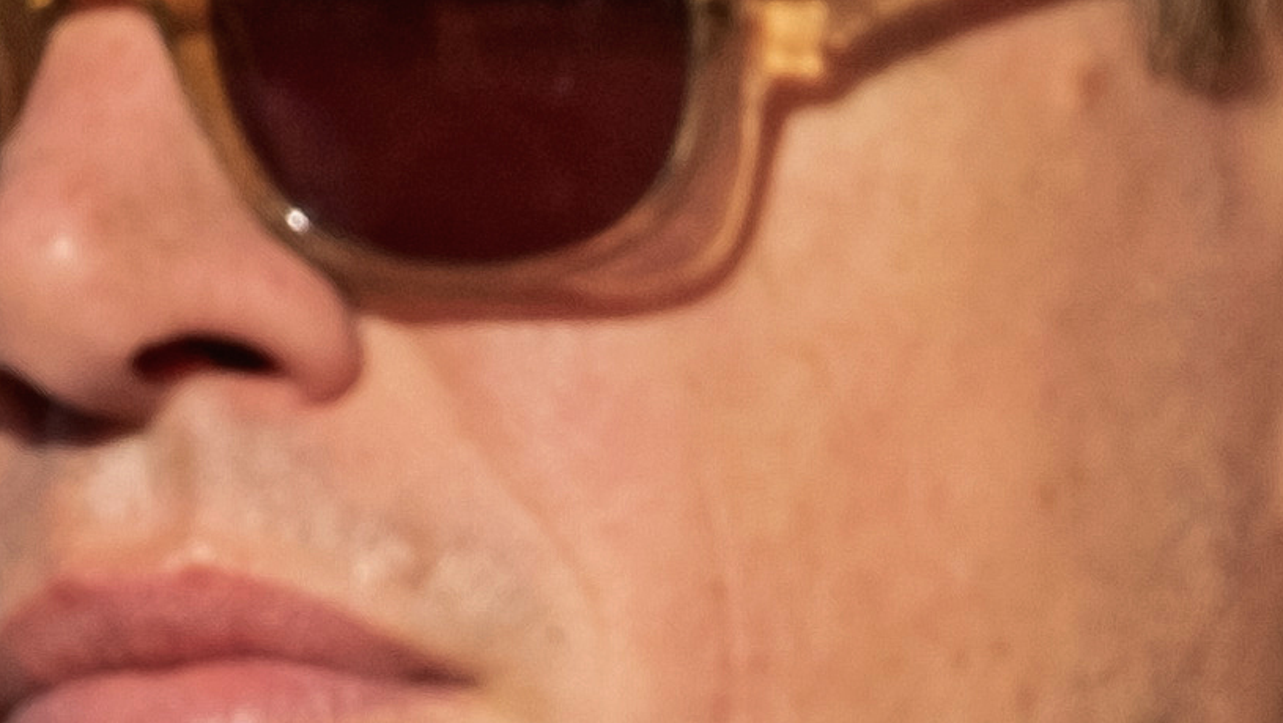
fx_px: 34370
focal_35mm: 1010
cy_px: -825
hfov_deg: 2.1
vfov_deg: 1.2
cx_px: 1570
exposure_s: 1/500
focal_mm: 87.1
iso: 320
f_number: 8
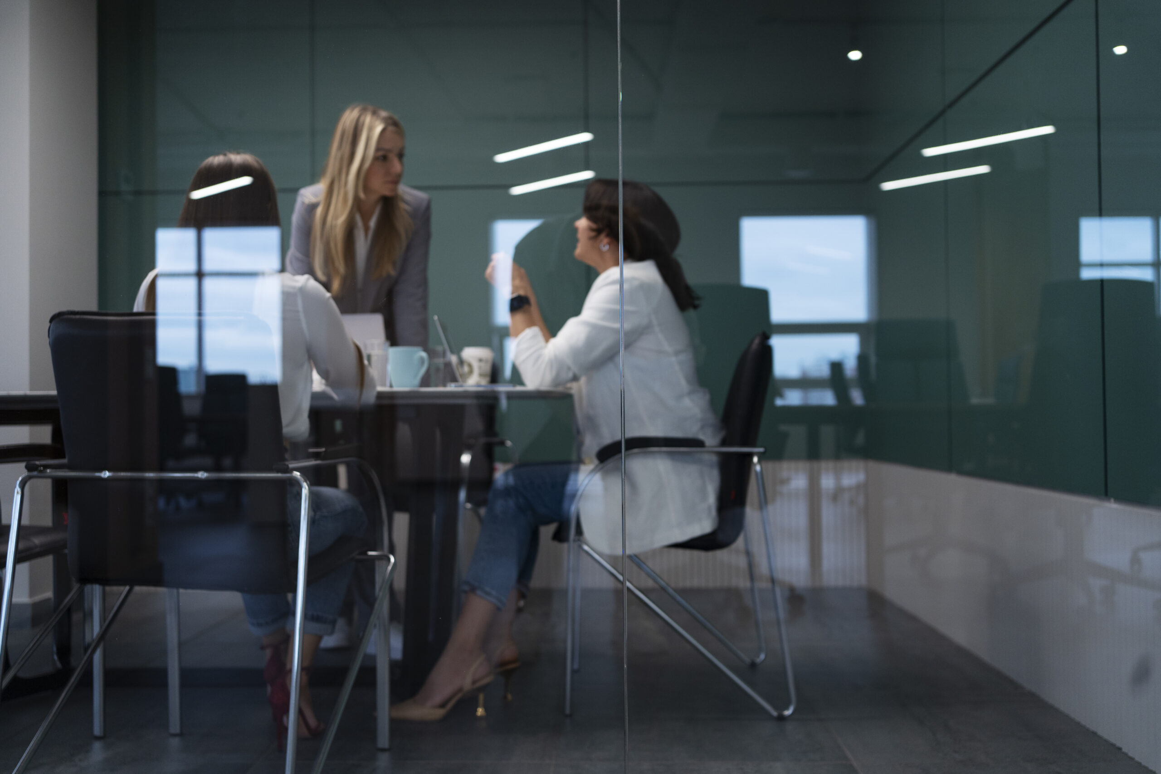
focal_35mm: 35
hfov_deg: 54.4
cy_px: 387
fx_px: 1129
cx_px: 580
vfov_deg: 37.9
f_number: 2.8
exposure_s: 1/250
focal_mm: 35
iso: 640
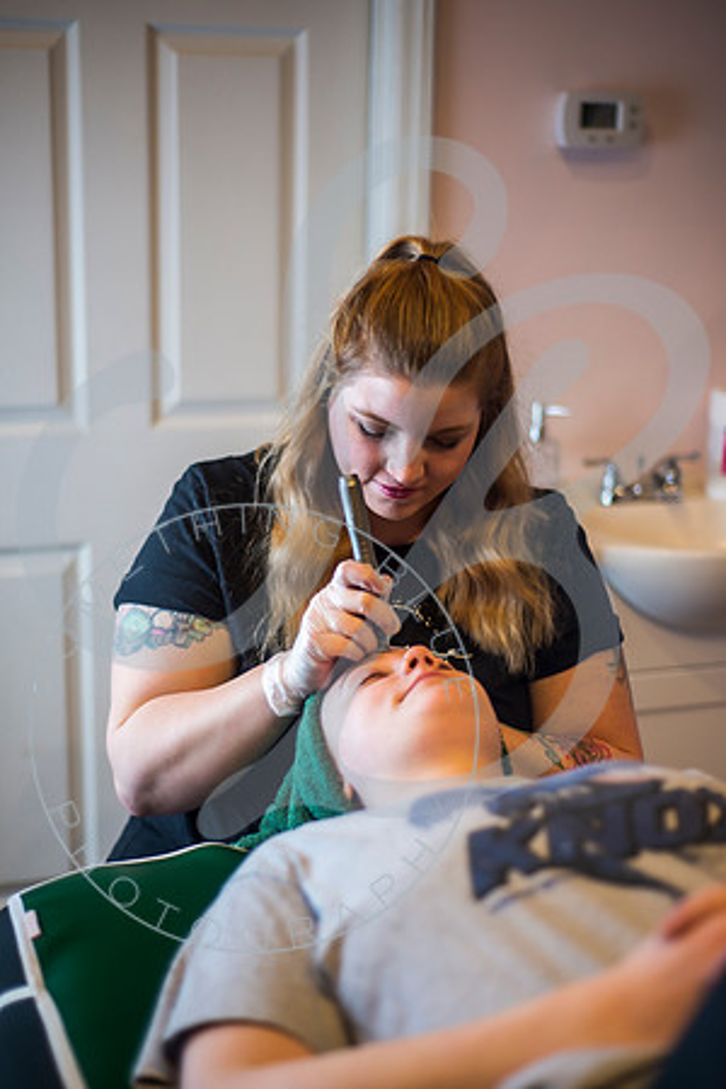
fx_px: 1512
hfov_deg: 27.0
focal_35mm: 50
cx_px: 363
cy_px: 544
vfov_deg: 39.6
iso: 200
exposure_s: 1/125
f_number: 1.8
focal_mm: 50
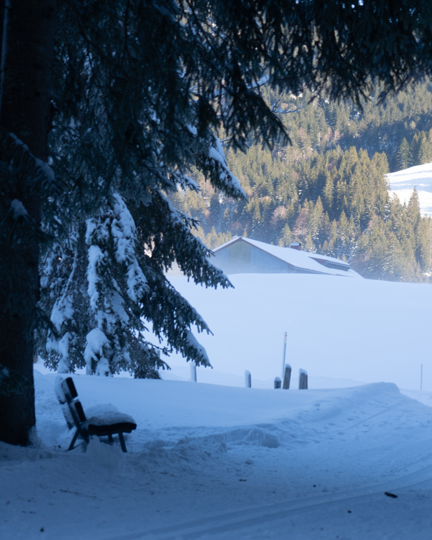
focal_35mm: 119
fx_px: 1902
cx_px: 217
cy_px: 325
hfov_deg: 13.0
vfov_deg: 16.1
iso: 160
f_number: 4.5
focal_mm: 70
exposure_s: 1/200
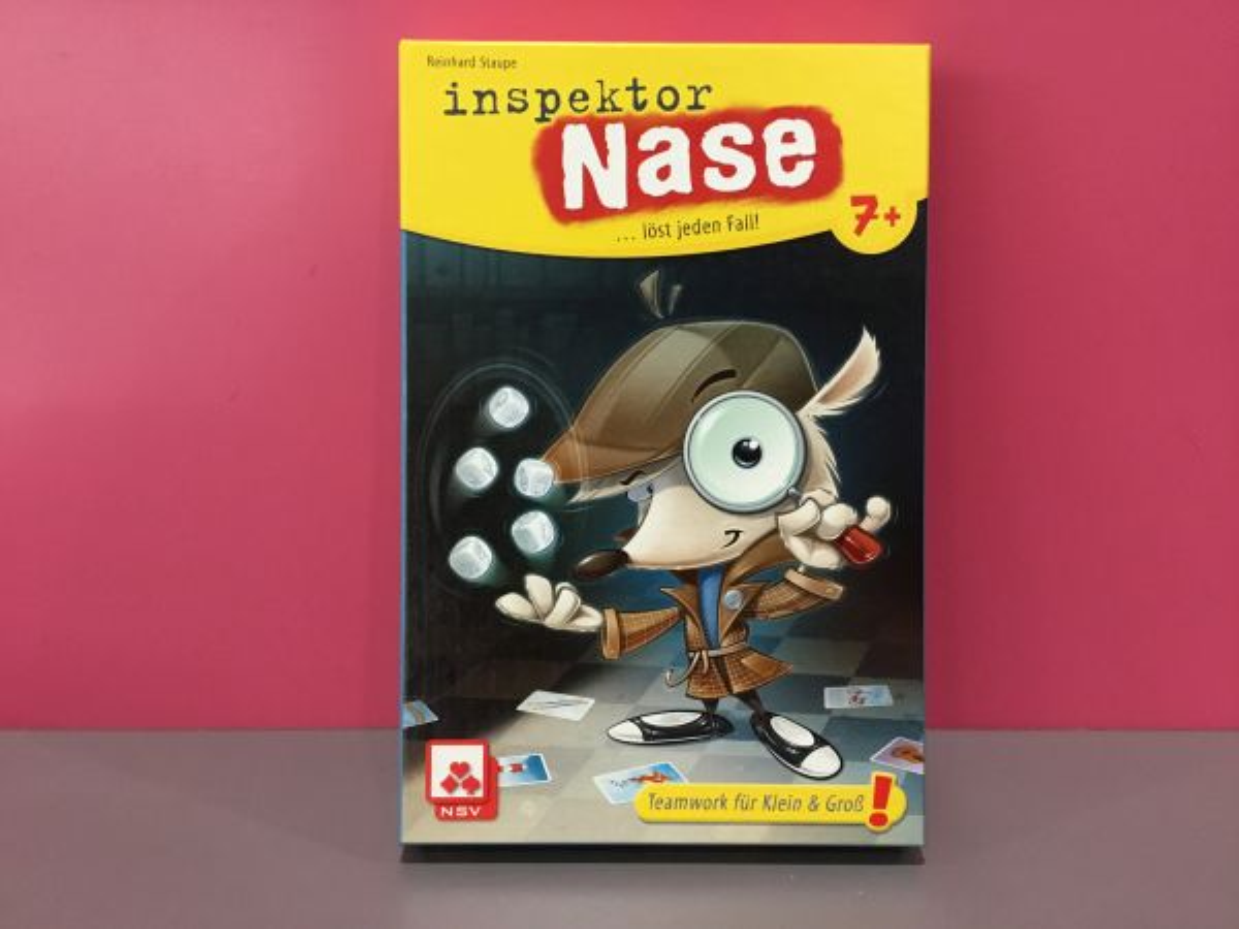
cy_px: 464
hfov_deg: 58.4
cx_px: 620
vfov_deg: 45.4
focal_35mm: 31
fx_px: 1110
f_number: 2.4
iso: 200
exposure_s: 1/33
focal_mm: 3.3
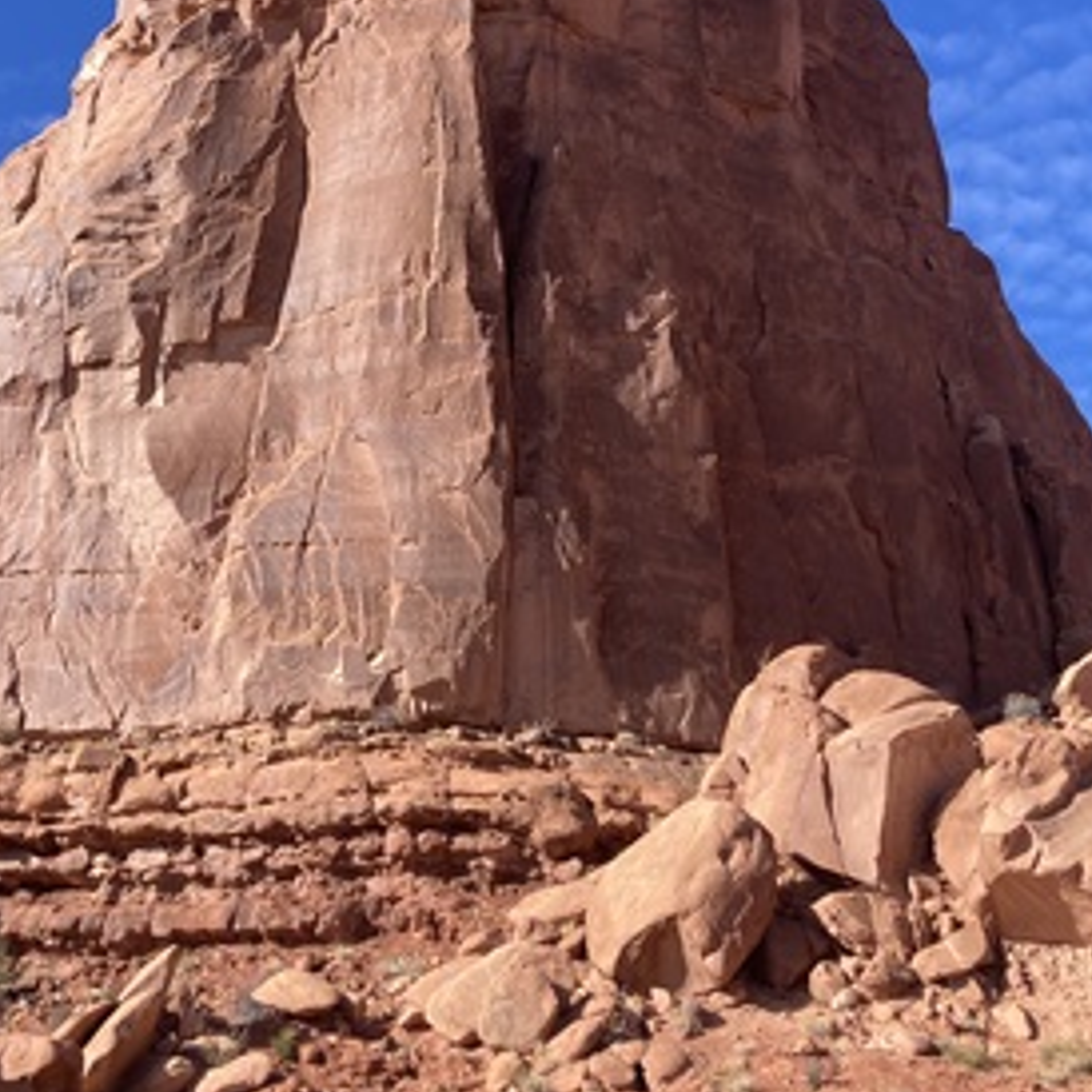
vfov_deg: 35.0
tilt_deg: +29.6
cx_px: 478
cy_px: 231
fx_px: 1677
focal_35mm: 47
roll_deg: +2.5
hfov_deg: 36.0
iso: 20
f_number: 1.8
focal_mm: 3.99
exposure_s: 1/1185
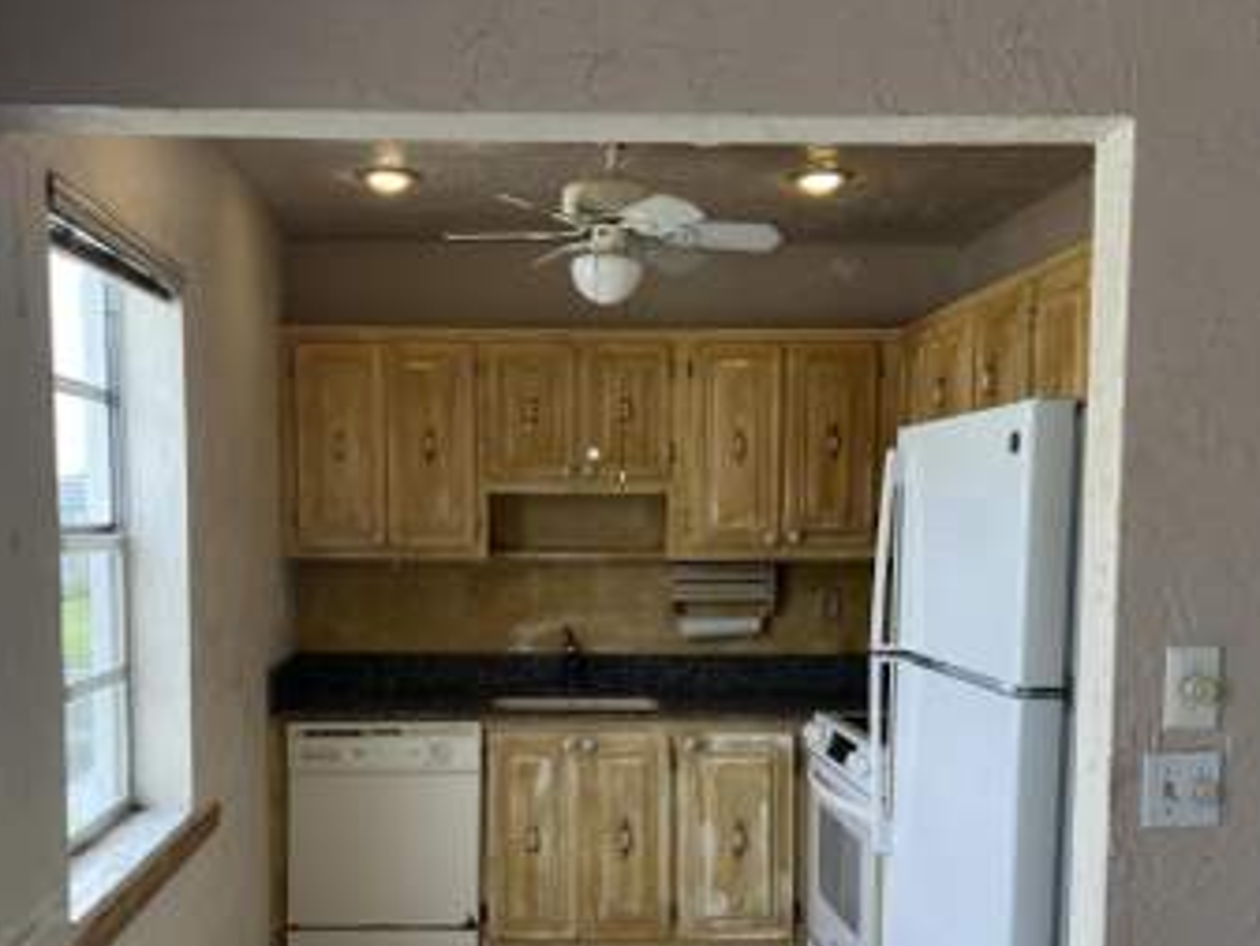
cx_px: 538
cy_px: 632
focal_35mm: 37
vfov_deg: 38.2
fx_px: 1347
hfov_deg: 50.0
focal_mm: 5.7
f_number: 1.5
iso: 50
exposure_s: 1/344
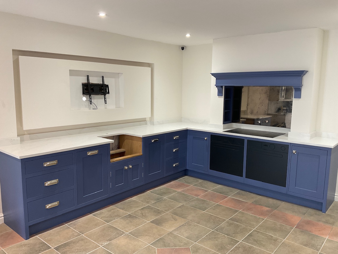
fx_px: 283
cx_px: 169
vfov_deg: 48.2
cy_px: 127
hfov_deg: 61.7
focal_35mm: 29
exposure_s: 1/50
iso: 64
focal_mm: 3
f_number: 1.8
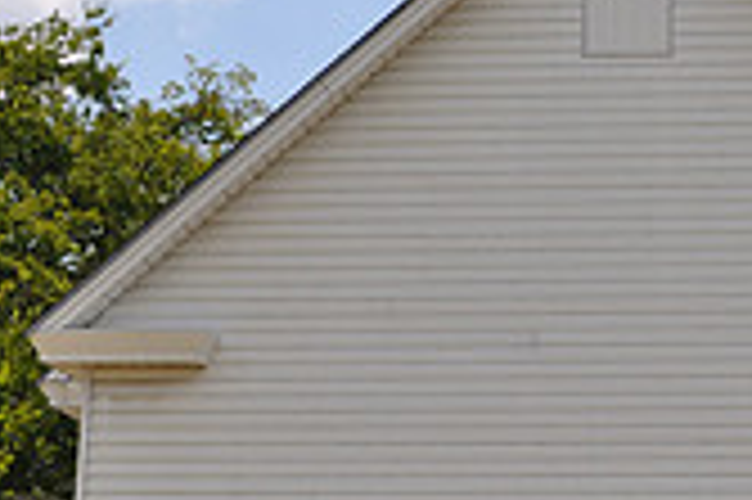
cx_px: 662
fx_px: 1962
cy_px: 264
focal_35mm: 94
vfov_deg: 14.5
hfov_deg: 21.3
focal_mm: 18
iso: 200
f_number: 9
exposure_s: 1/320
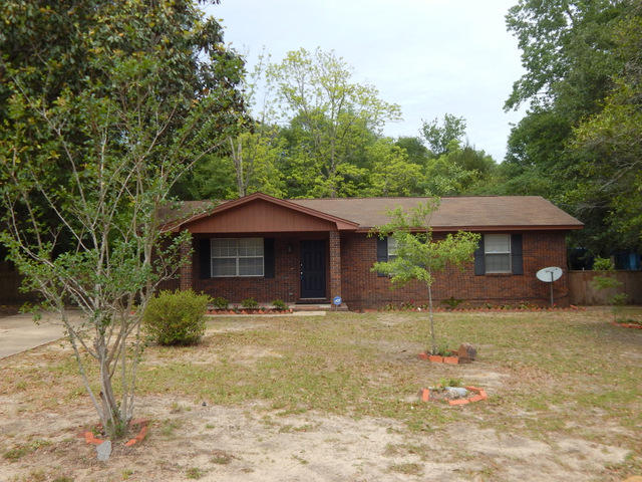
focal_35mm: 34
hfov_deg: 54.0
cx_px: 321
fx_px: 631
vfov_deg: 41.8
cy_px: 241
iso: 125
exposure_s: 1/800
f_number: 3.3
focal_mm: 6.1
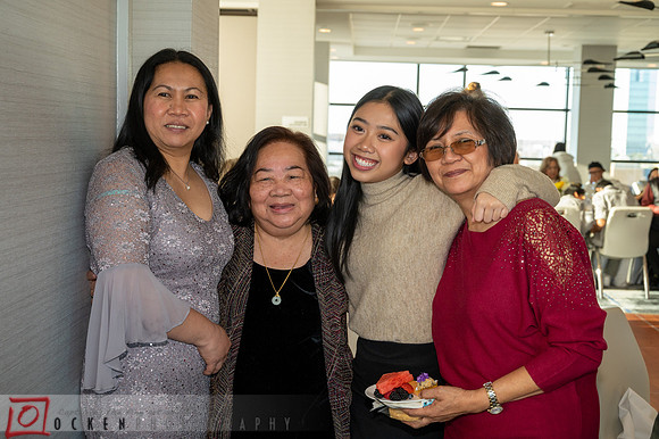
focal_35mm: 48
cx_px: 330
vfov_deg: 28.0
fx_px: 878
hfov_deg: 41.1
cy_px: 220
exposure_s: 1/125
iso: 1000
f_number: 5.6
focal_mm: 48
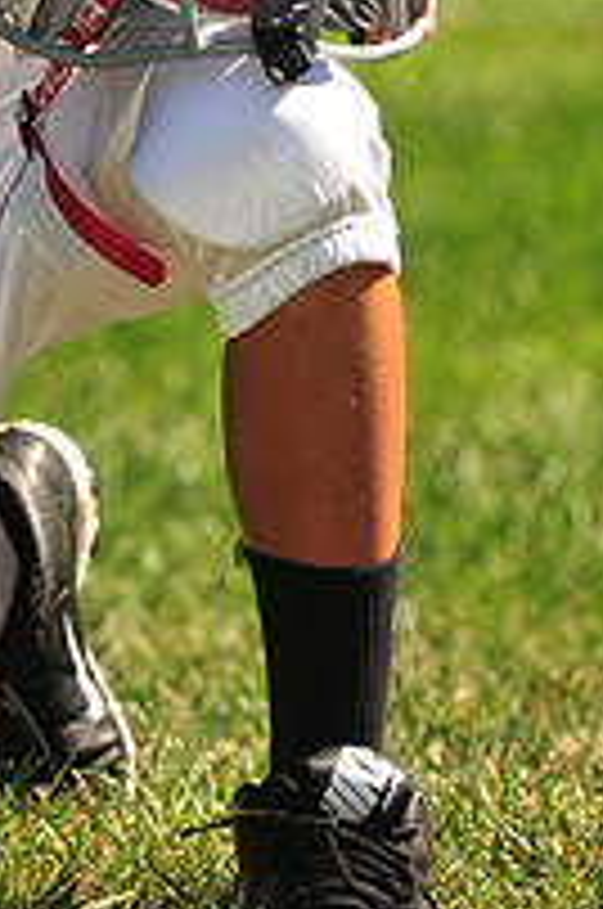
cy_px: -117
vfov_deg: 4.0
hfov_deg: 2.6
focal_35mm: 518
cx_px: -4
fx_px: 13059
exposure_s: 1/640
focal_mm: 180
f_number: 4.5
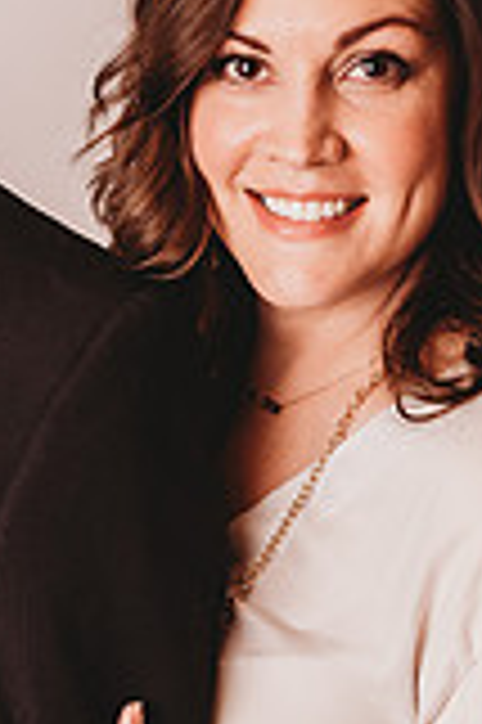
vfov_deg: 8.7
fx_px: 4790
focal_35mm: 238
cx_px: 0
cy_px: 274
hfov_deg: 5.7
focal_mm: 85
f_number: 2.5
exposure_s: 1/160
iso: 100
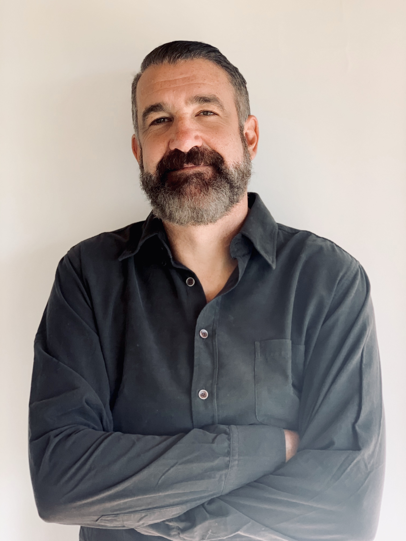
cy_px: 270
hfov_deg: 28.0
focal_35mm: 52
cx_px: 203
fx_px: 813
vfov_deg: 36.8
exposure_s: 1/122
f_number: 2.4
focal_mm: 6
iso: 64
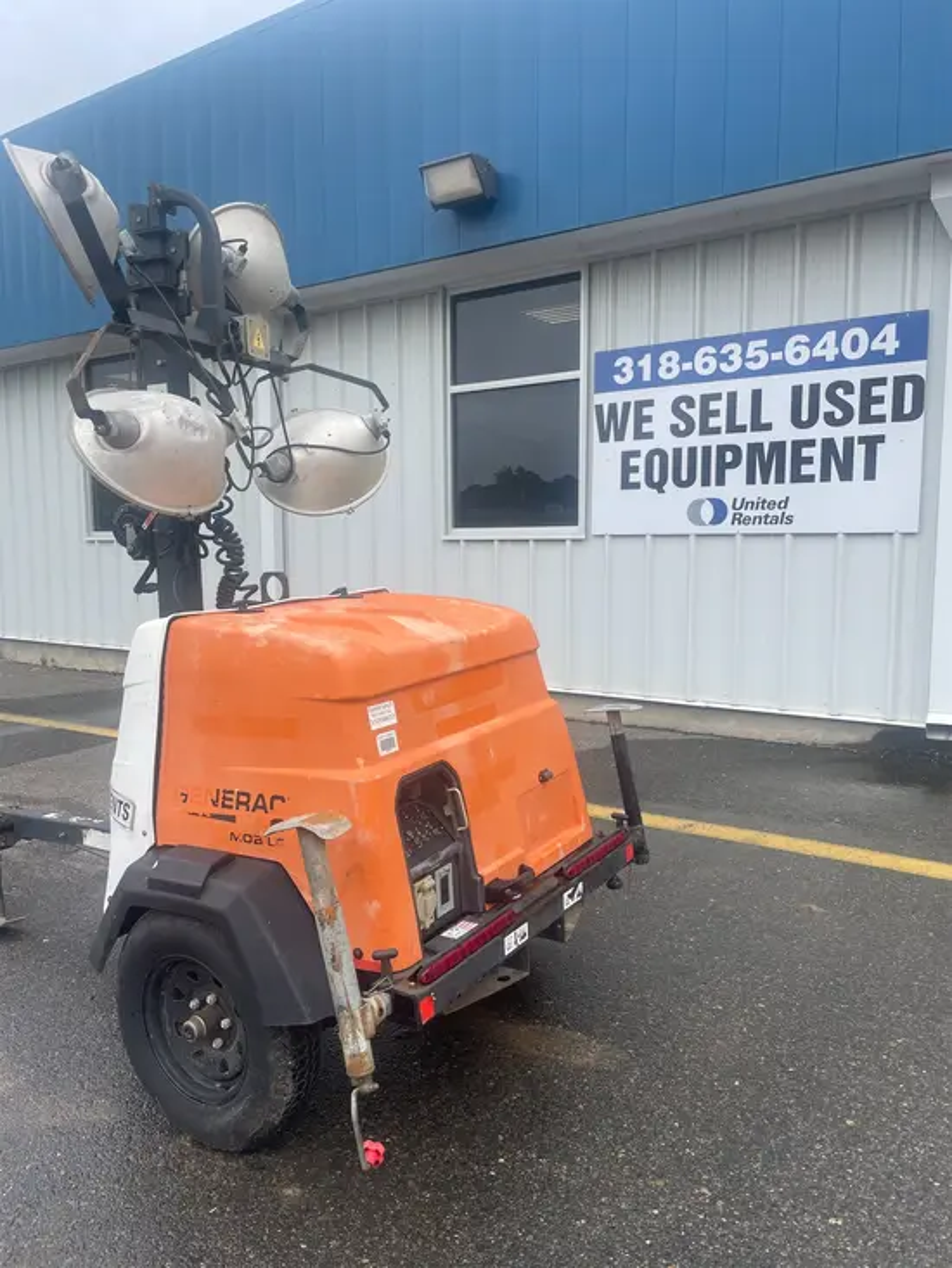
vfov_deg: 67.3
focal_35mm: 26
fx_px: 953
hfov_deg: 53.1
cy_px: 634
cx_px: 476
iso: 32
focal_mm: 4.2
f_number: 1.6
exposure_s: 1/831
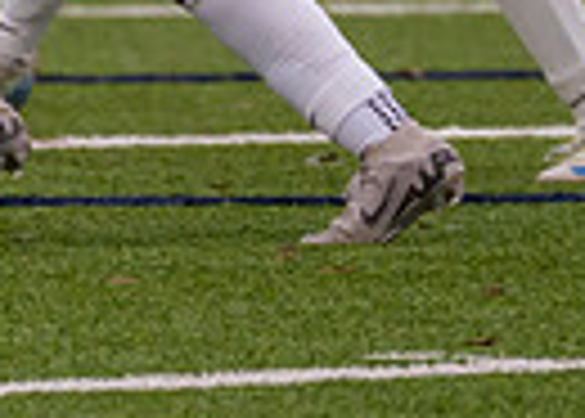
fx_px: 26813
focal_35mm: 1613
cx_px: -803
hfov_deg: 1.2
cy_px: -459
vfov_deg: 0.9
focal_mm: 280
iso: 800
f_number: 4
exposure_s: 1/1600
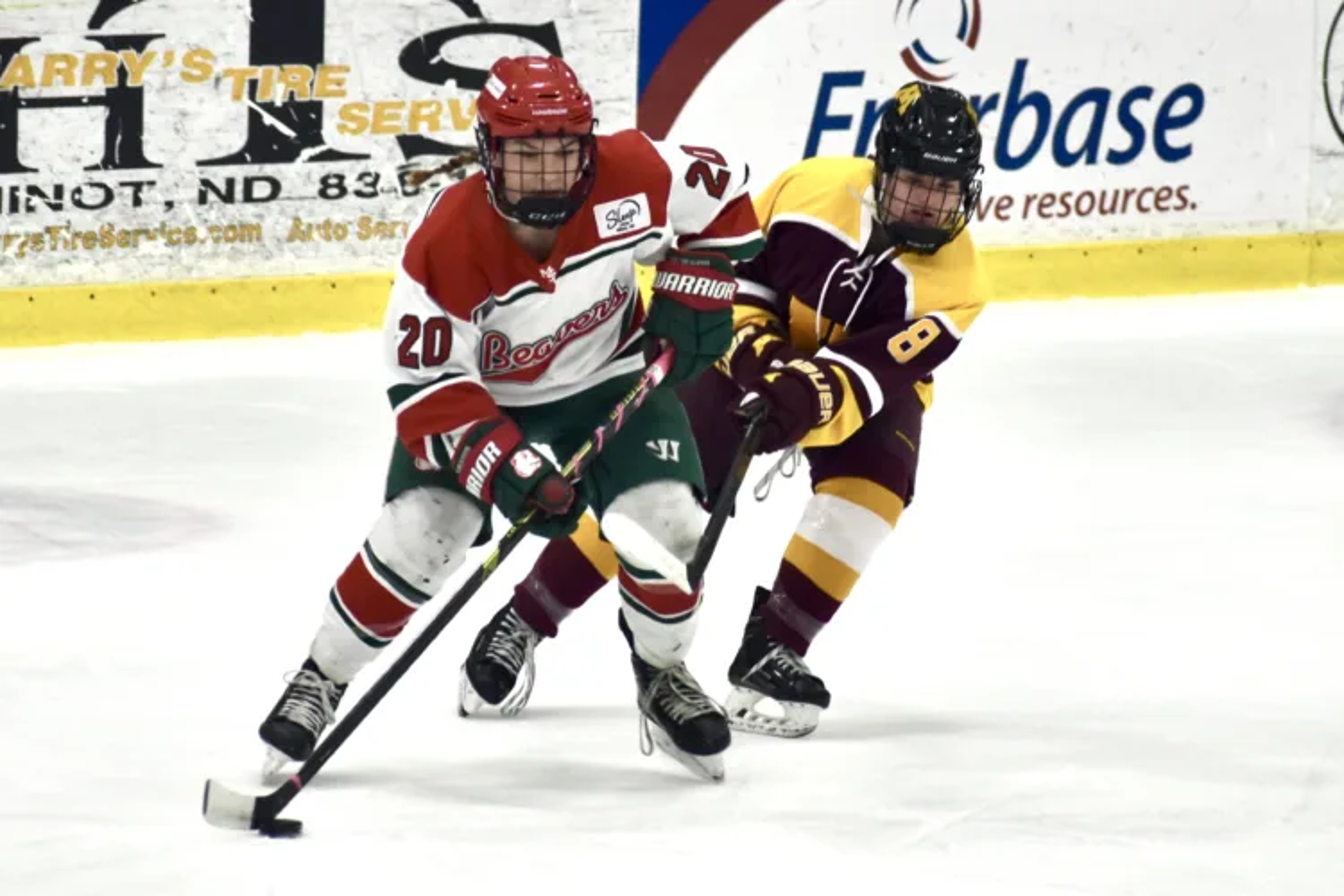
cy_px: 448
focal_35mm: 240
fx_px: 8959
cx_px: 672
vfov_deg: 5.7
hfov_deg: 8.6
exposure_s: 1/500
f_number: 5
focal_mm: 160
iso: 800
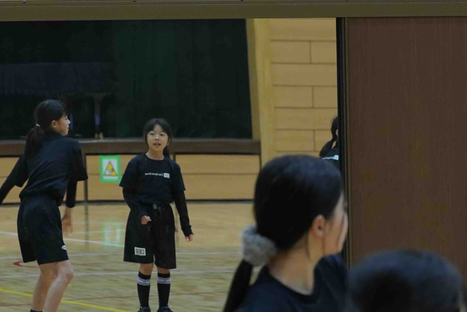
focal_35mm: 271
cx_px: 281
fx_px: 3515
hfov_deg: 7.6
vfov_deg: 5.1
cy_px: 139
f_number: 6.3
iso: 3200
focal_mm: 100
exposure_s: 1/125
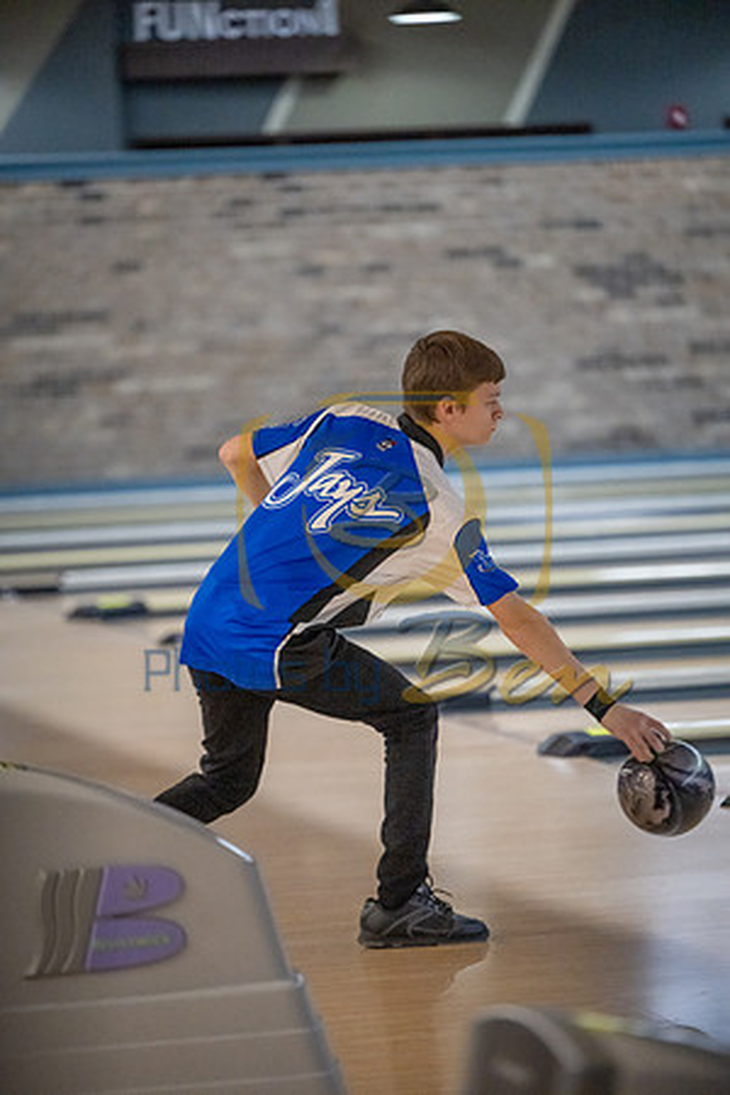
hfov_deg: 7.8
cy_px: 548
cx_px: 365
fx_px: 5323
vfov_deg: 11.7
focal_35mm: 175
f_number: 2.8
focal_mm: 175
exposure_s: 1/800
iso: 4000
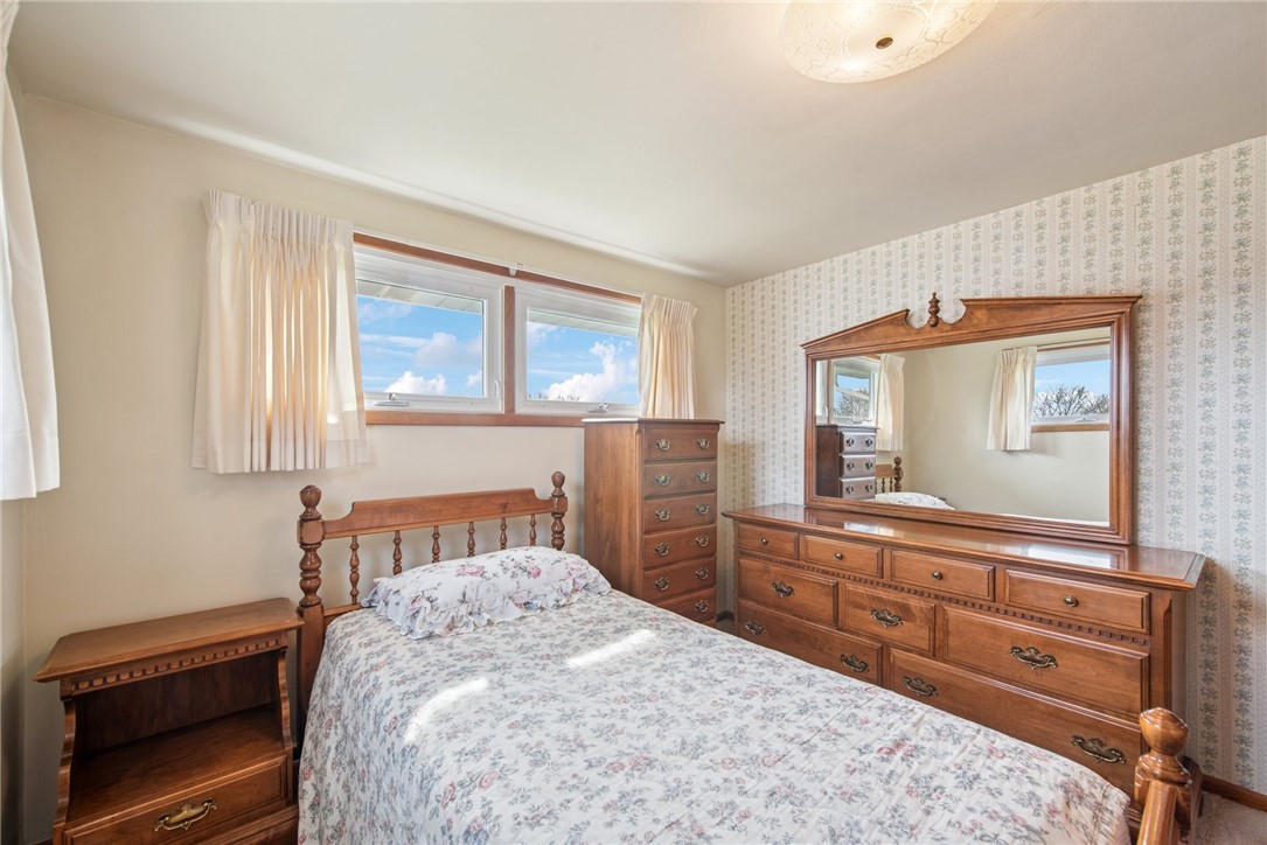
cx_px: 634
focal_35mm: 14
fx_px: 493
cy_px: 422
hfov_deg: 104.2
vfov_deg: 81.2
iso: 50
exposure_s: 1/13
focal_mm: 14
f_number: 11
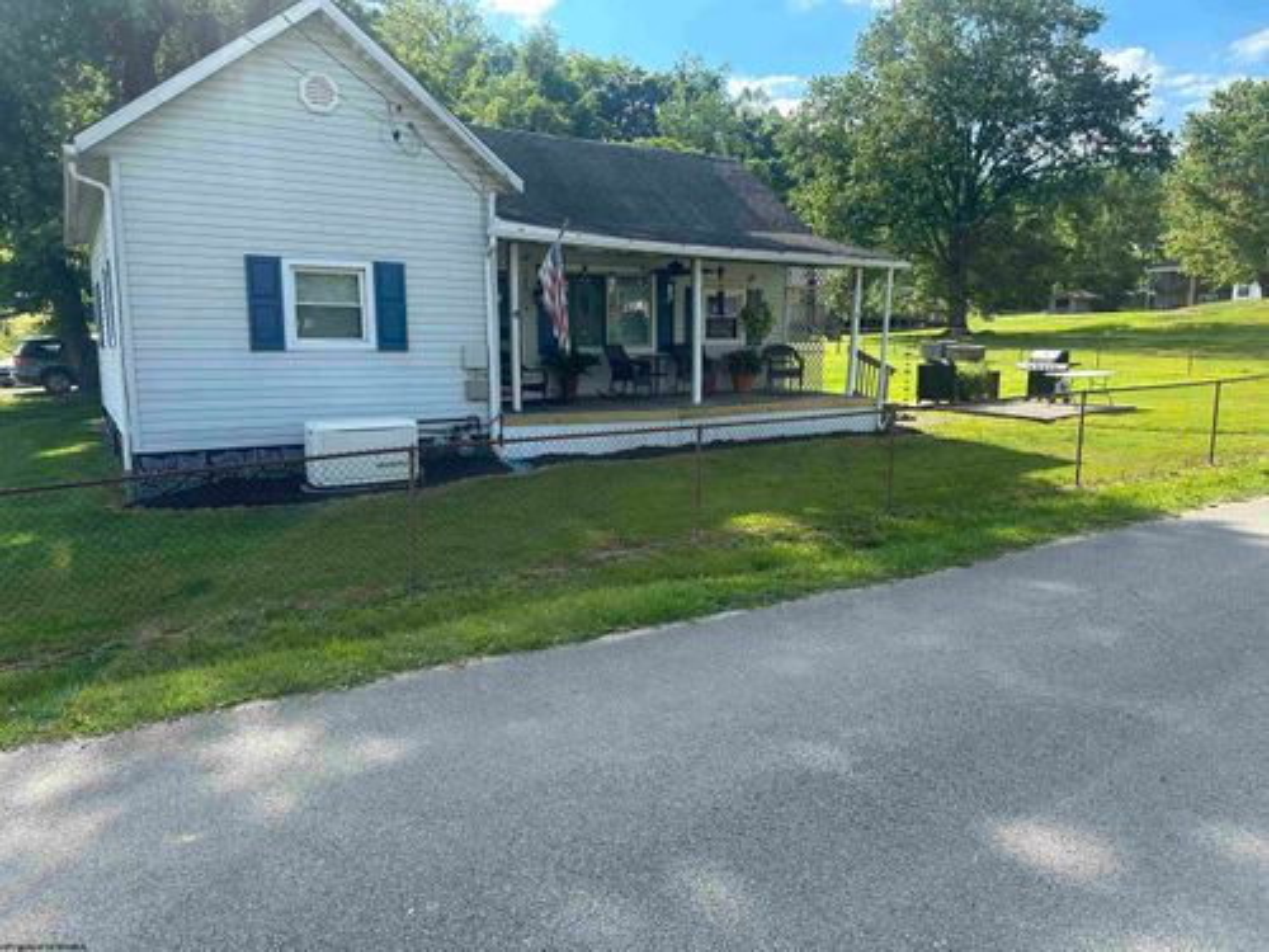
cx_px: 634
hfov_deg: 71.6
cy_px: 476
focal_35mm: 24
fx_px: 880
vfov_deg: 56.8
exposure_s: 1/1812
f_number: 1.78
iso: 80
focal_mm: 6.86
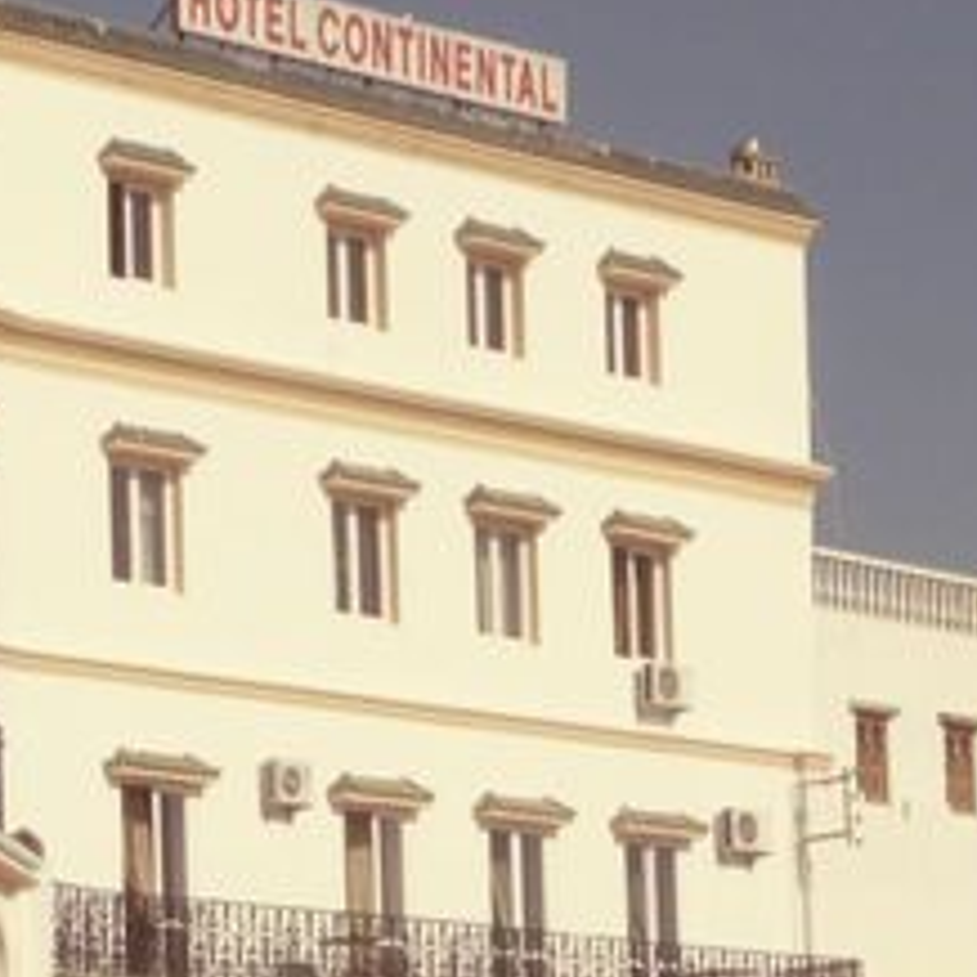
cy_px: 964
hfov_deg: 9.5
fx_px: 5907
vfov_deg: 9.4
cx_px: 399
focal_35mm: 185
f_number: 4.5
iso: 80
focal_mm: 10.3
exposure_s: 1/2000
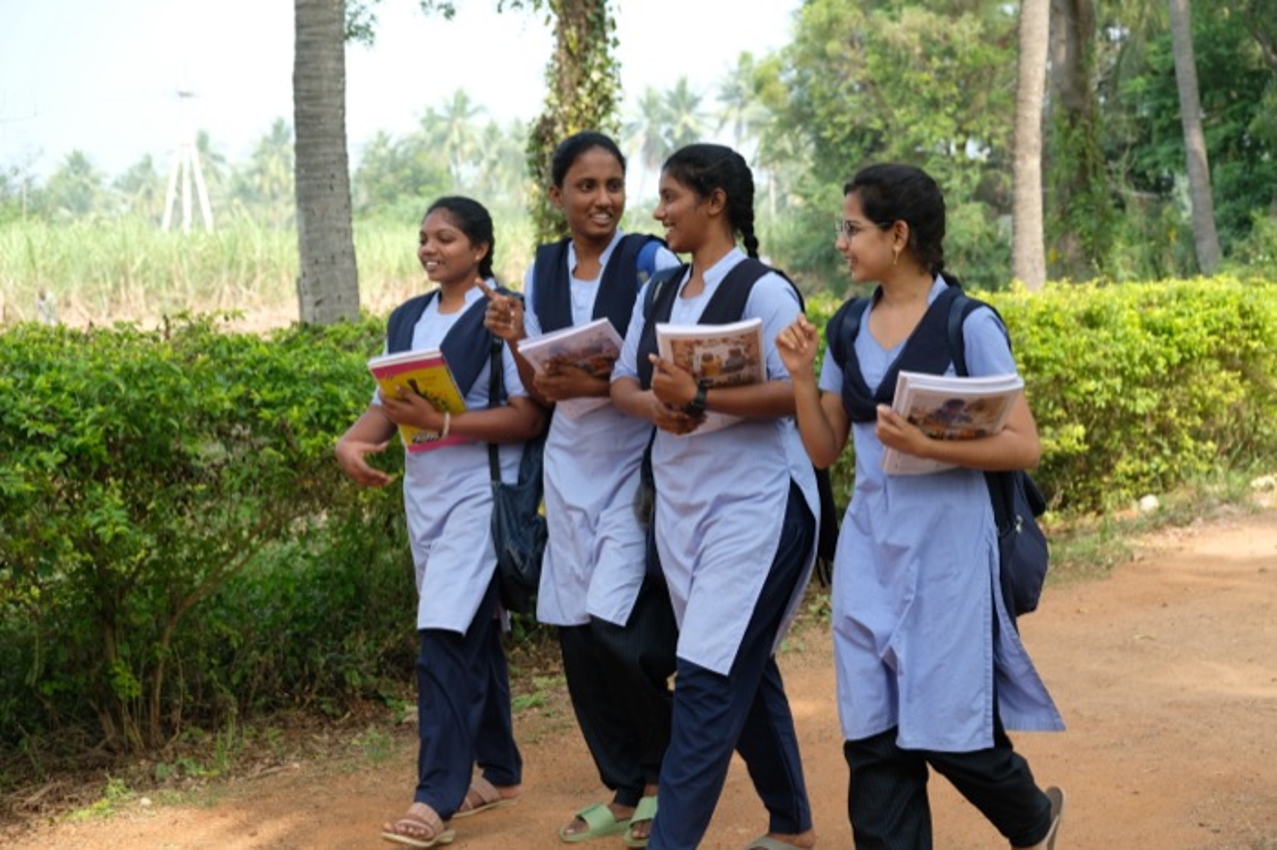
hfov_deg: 32.9
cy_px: 425
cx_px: 638
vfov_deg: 22.2
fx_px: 2163
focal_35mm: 61
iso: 200
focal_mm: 40.7
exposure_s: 1/250
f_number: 4.5
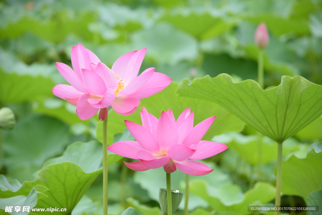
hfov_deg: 12.5
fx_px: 1476
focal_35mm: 165
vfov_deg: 8.3
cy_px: 108
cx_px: 161
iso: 100
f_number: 4.8
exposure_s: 1/200
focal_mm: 110
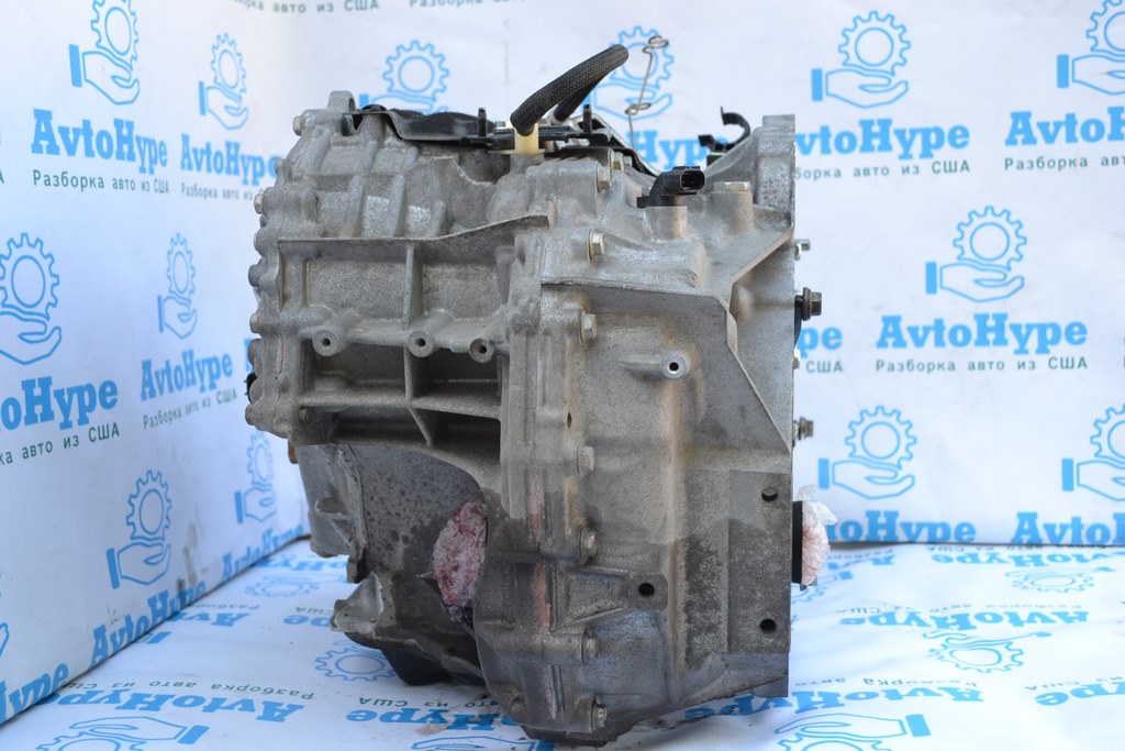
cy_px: 376
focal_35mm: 39
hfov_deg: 49.5
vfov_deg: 34.2
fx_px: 1219
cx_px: 562
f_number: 5
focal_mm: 26
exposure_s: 1/100
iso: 400
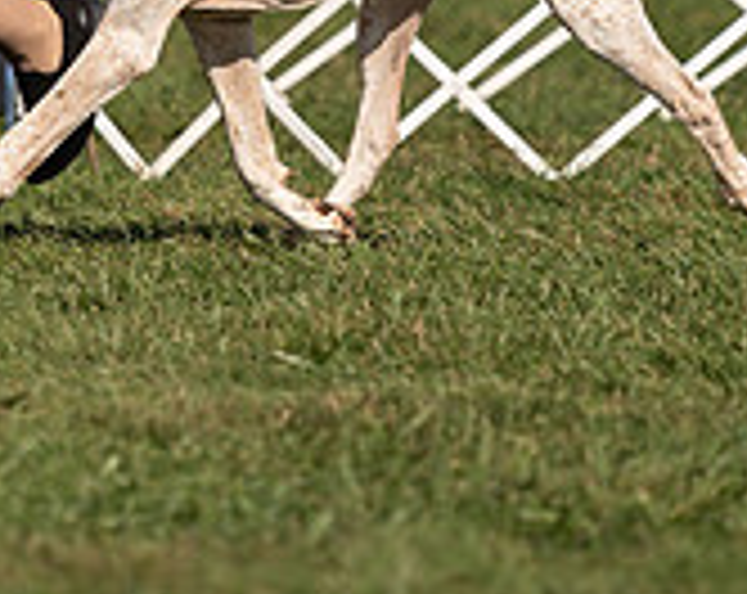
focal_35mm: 766
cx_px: 322
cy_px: -374
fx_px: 16895
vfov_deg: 2.0
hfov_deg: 2.5
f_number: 3.2
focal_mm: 200
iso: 100
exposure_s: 1/2500
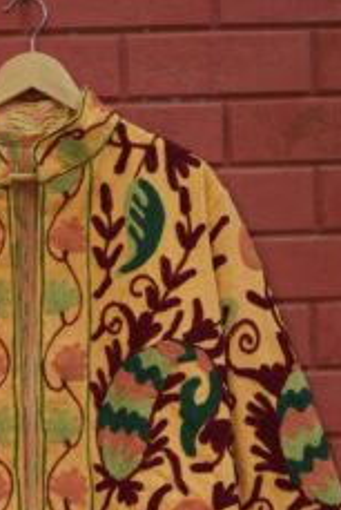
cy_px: 361
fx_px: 1504
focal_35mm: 106
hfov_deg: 12.9
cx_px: 47
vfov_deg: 19.2
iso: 640
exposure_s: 1/160
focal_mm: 50
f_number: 7.1
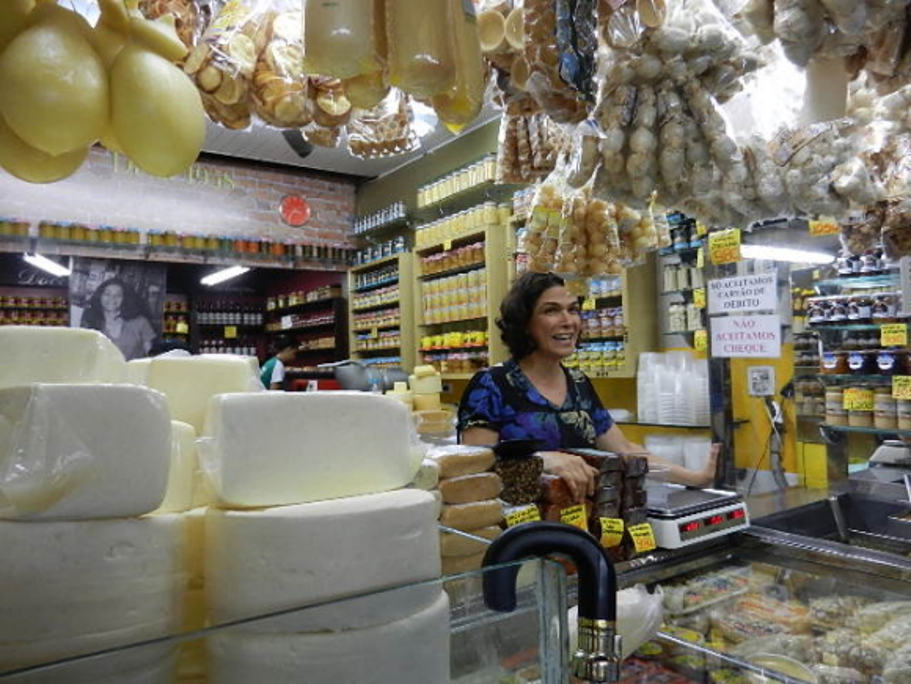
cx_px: 456
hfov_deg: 69.4
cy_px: 342
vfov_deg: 54.9
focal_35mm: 25
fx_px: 658
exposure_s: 1/30
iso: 220
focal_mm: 4.5
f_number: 3.5
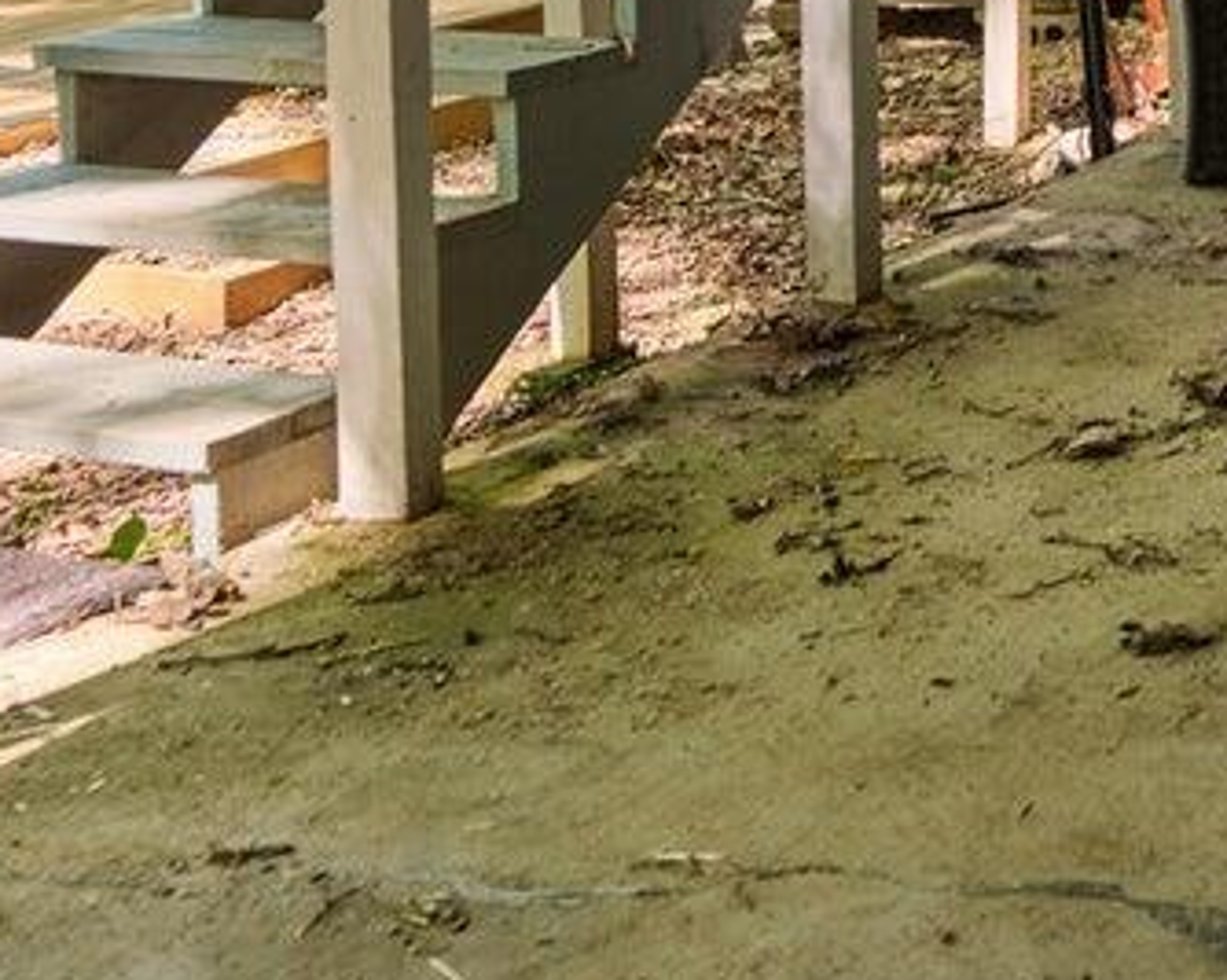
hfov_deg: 24.8
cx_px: 1484
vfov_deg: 19.8
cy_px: -407
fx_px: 2505
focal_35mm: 69
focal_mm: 16
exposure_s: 1/2000
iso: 500
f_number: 3.5
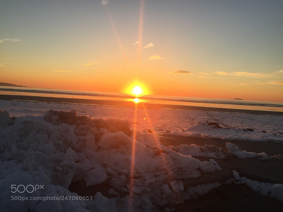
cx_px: 142
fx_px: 237
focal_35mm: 29
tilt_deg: -3.4
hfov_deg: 61.7
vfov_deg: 48.2
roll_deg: -3.7
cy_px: 106
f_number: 2.2
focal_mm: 4.15
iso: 32
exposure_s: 1/989
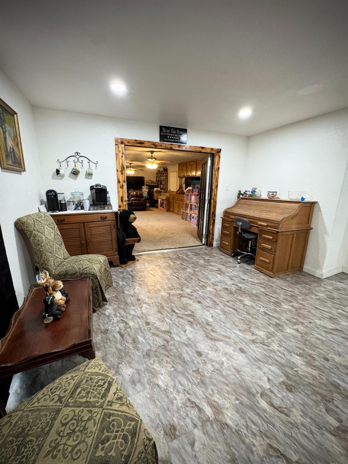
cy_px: 232
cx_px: 174
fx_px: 188
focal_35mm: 14
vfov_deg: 102.1
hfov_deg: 85.7
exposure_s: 1/60
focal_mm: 2.22
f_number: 2.2
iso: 400
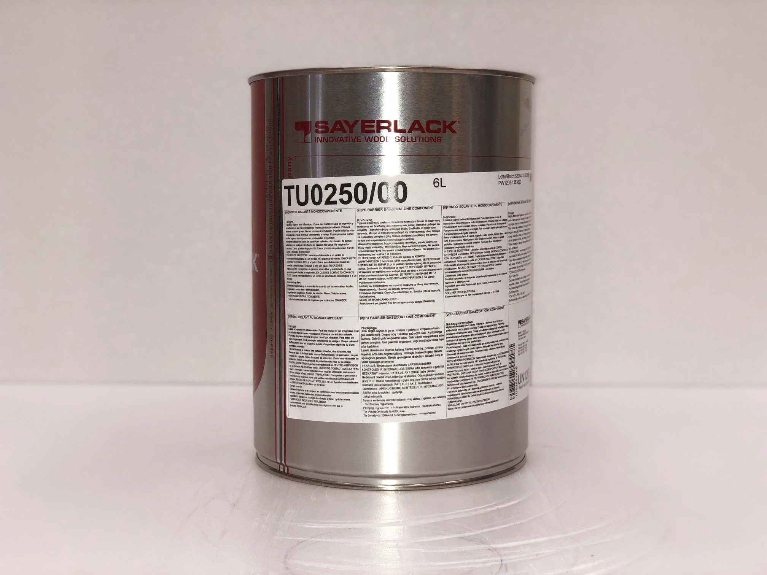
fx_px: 1152
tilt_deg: -3.3
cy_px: 288
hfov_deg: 36.8
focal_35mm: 52
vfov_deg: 28.0
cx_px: 384
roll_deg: -0.5
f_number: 2.4
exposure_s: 1/50
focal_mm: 6
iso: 20
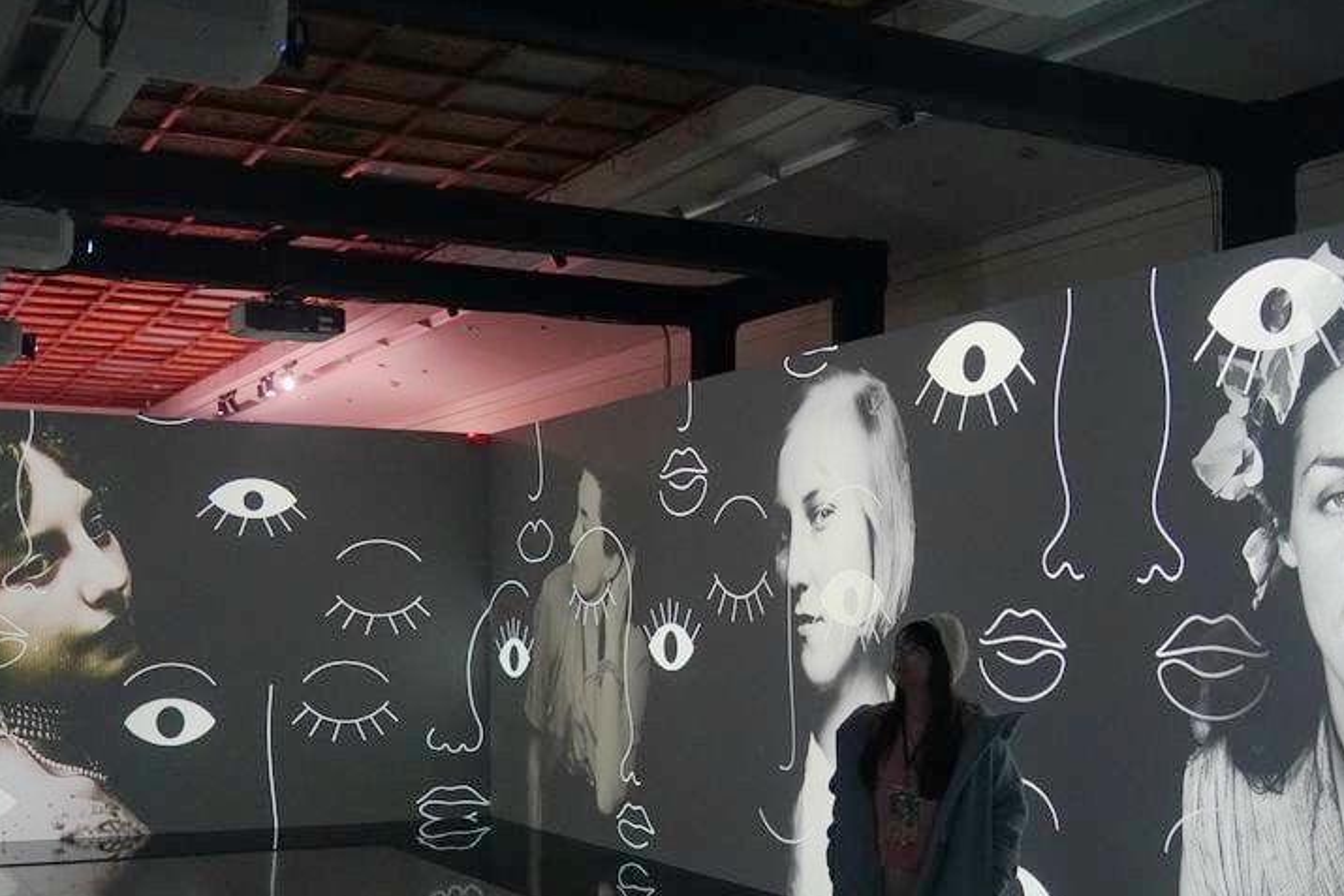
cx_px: 902
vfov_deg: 28.4
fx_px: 1755
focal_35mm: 47
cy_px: 641
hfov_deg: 41.3
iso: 4000
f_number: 2.8
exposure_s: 1/60
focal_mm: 28
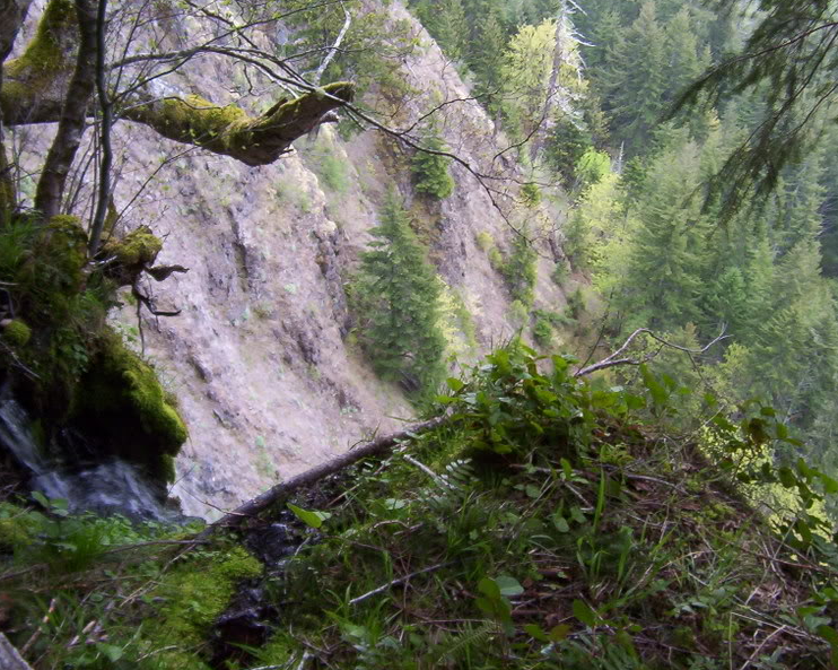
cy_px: 334
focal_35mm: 38
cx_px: 393
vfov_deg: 39.1
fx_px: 942
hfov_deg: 47.9
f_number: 2.76
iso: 100
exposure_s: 1/31
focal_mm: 5.54
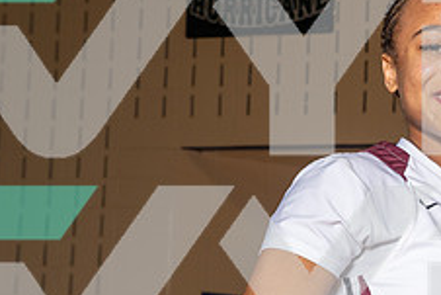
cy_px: 290
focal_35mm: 131
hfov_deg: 15.5
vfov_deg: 10.4
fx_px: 1606
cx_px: 390
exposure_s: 1/250
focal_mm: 51
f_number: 8
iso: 640
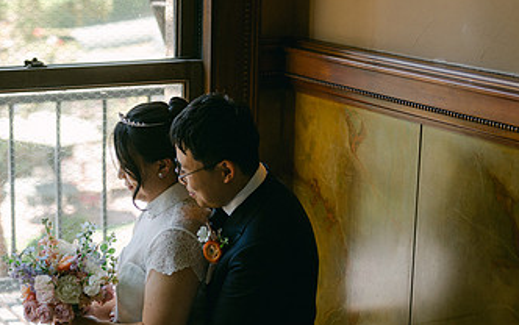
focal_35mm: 89
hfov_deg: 23.2
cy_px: 262
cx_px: 163
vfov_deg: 14.6
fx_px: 1260
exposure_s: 1/160
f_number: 1.8
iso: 80
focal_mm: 50
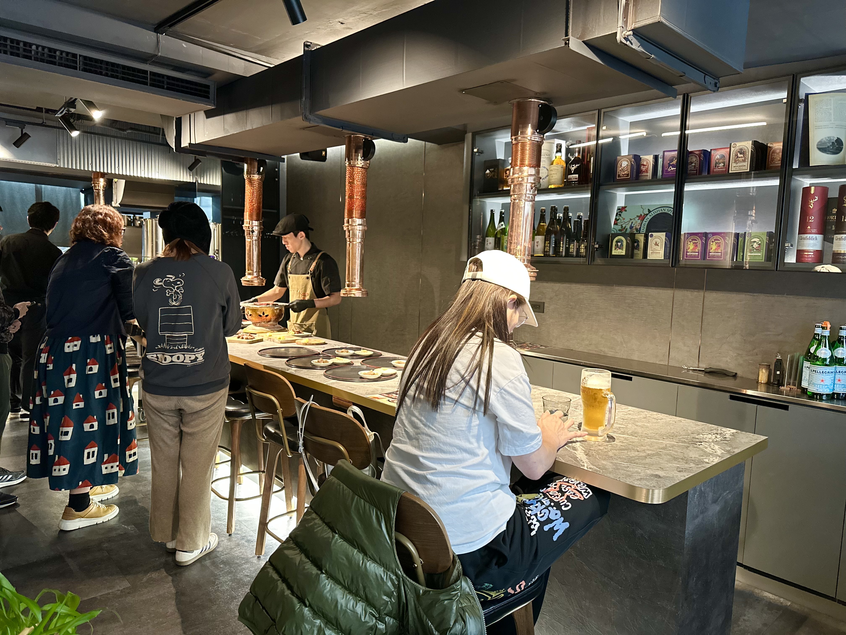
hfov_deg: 71.6
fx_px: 587
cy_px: 318
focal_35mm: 24
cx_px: 423
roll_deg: -1.6
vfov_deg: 56.8
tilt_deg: -5.9
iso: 640
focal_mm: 6.86
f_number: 1.78
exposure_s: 1/40
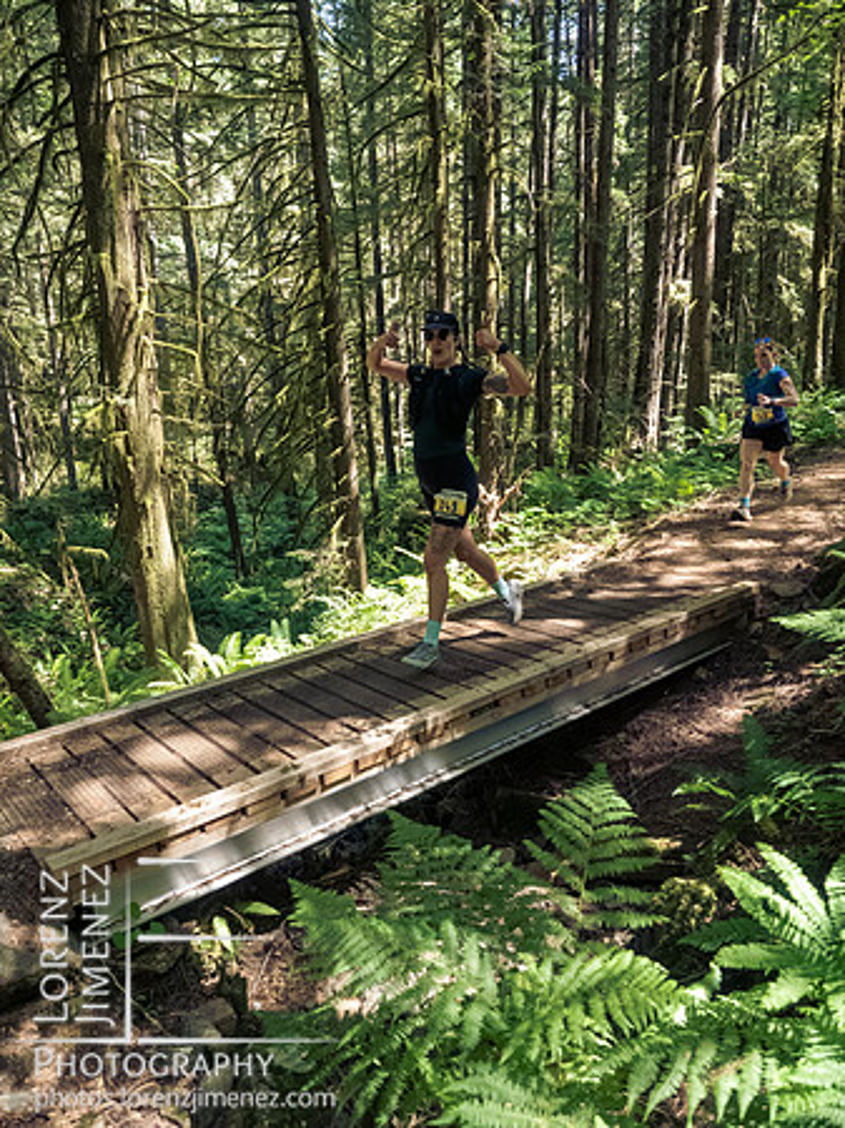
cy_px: 564
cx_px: 422
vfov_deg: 71.6
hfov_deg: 56.8
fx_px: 782
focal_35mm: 24
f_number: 2.8
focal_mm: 12
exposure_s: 1/1000
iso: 3200
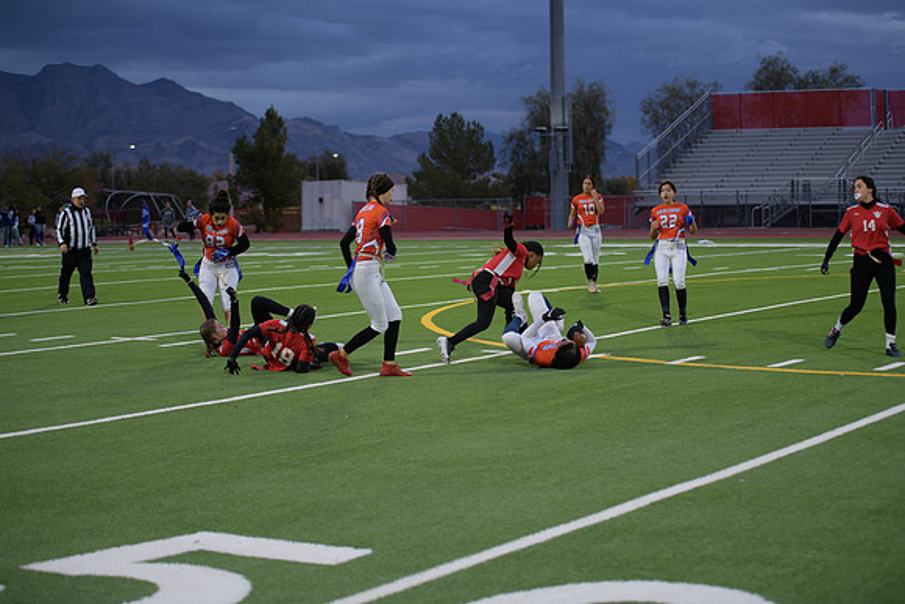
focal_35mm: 70
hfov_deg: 28.8
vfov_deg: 19.5
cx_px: 452
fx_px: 1760
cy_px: 302
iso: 360
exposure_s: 1/200
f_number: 2.8
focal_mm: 70
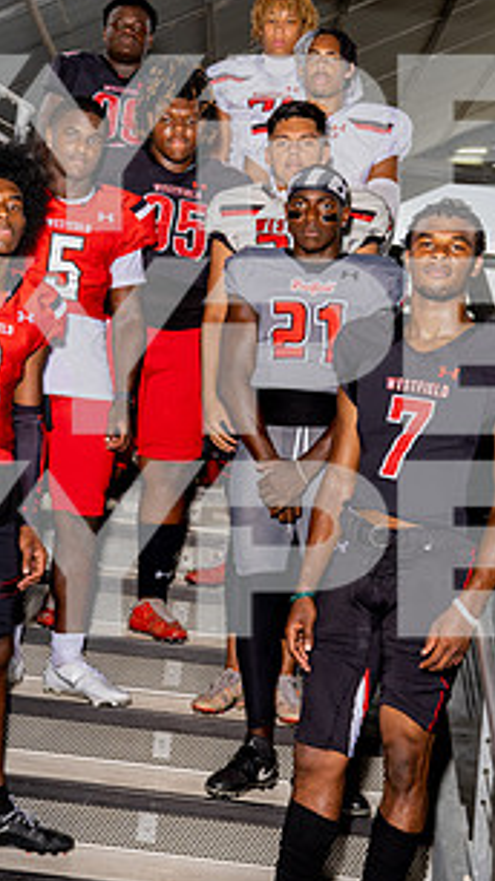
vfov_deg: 36.5
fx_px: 1331
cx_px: 170
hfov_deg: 21.0
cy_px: 348
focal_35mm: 57
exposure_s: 1/250
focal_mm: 37
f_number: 6.3
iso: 100
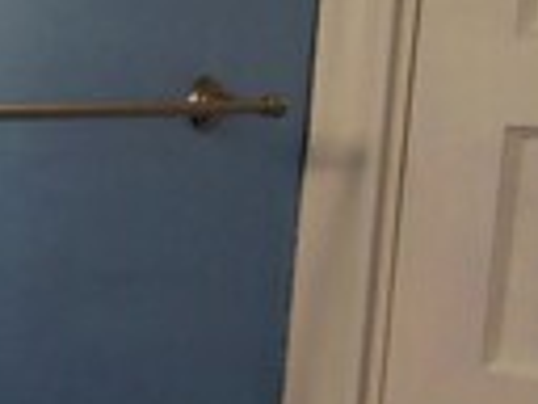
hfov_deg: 12.4
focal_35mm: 130
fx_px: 2020
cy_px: 366
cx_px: -691
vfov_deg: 11.3
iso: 160
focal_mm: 4.5
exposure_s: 1/30
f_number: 3.2
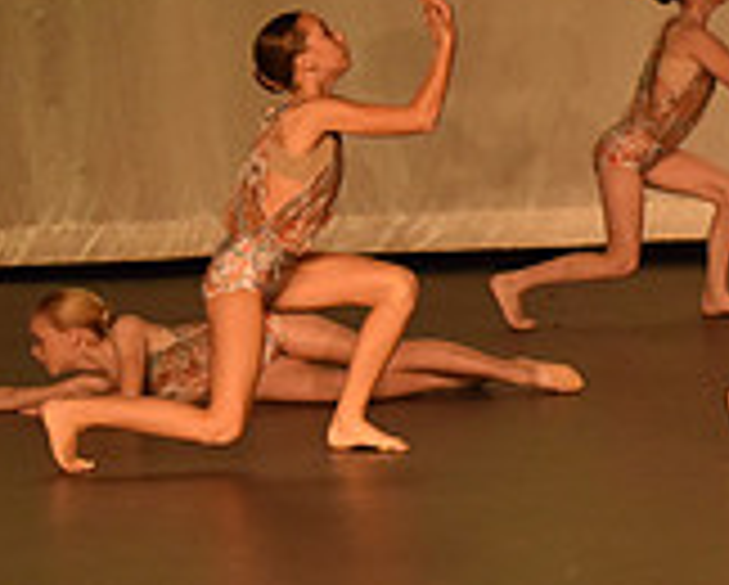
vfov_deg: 4.4
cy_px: 119
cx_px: 1246
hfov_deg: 5.4
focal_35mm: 353
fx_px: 7625
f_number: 4
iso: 2000
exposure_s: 1/320
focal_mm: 105
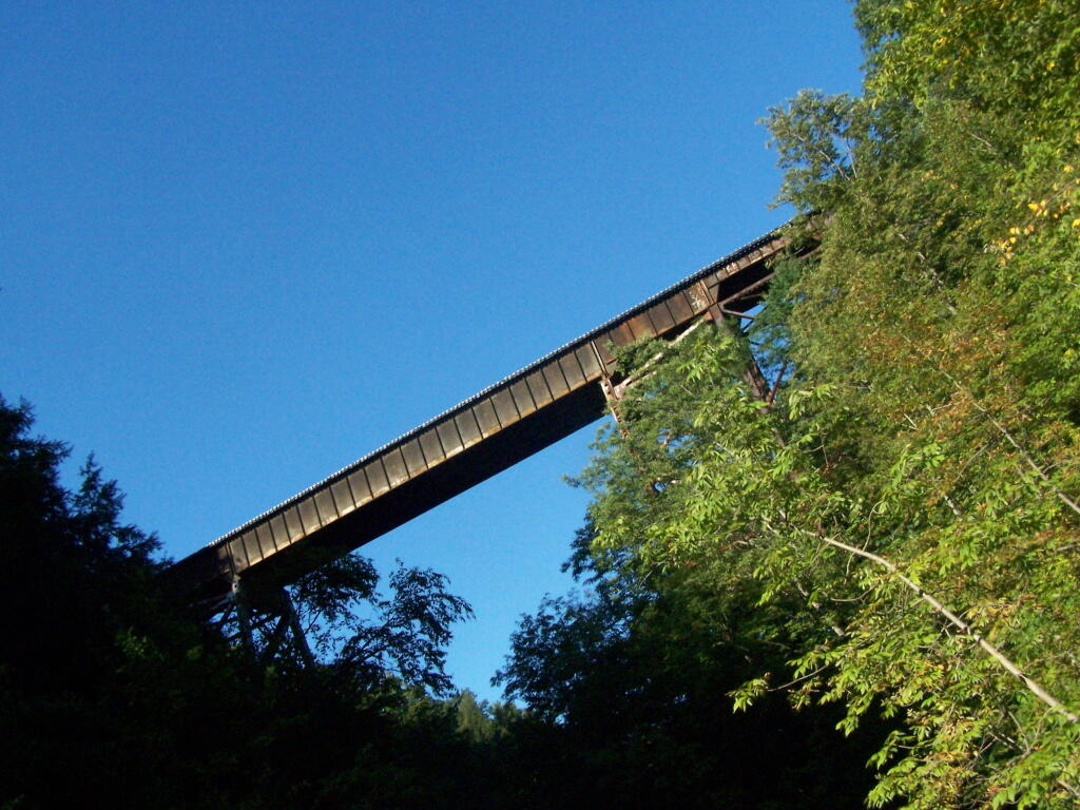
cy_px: 405
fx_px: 1186
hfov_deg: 49.0
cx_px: 540
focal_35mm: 38
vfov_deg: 37.7
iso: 400
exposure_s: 1/1250
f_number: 5.6
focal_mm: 6.3
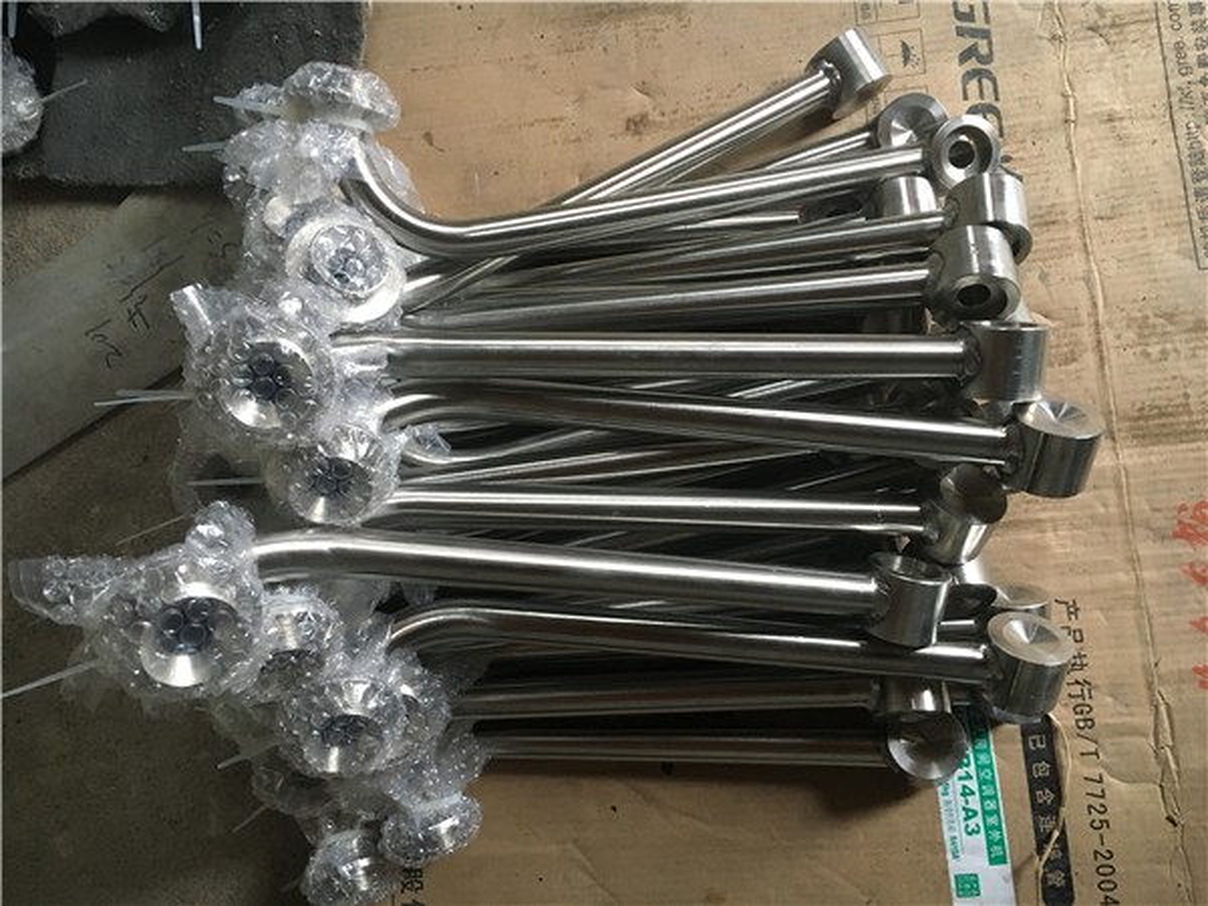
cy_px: 453
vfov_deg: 48.2
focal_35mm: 29
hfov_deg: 61.7
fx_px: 1012
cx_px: 604
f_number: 2.2
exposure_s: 1/33
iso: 200
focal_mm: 4.15
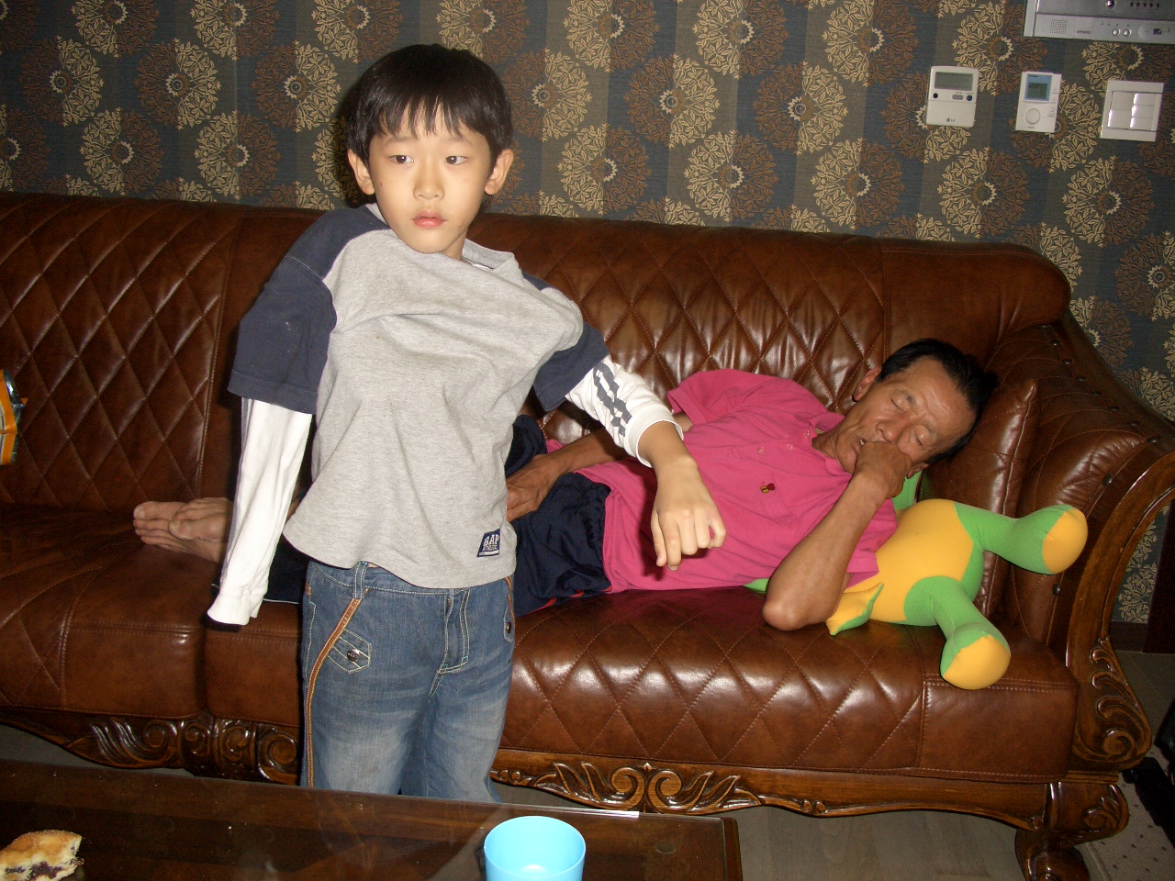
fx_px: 1120
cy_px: 440
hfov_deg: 55.4
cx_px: 588
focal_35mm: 33
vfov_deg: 42.9
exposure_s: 1/60
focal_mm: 7.1
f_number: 2.8
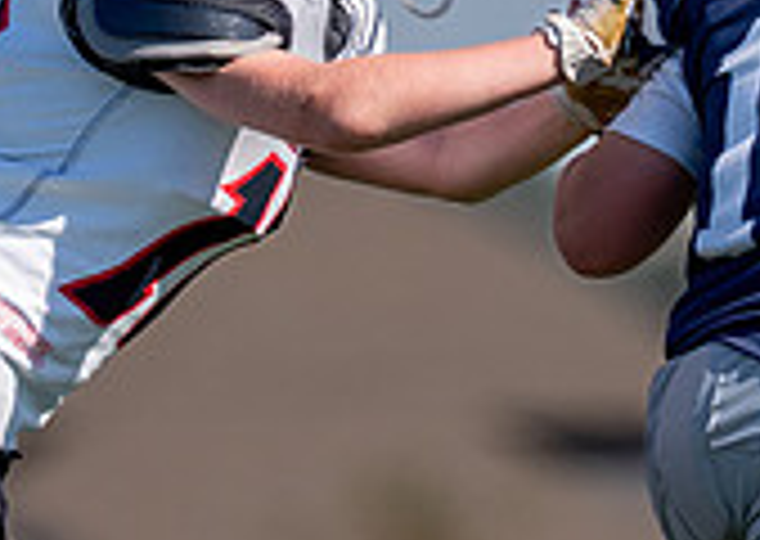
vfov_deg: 1.4
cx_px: 412
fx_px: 21391
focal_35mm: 993
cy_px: -40
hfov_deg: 2.0
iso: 320
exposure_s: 1/6400
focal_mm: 200
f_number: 2.8
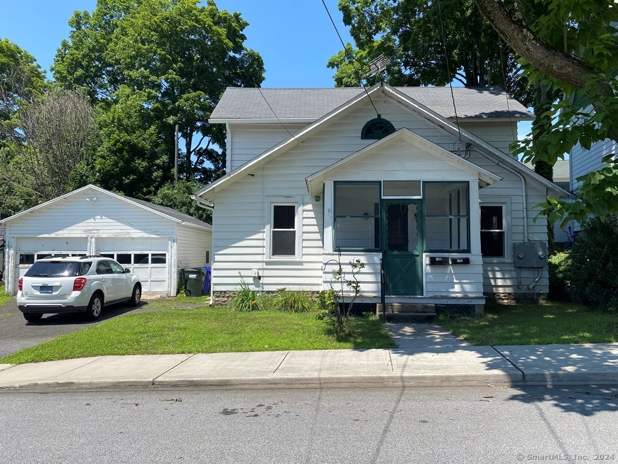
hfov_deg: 67.3
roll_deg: -0.1
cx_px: 309
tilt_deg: +4.1
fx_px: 464
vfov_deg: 53.1
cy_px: 232
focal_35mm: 26
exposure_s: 1/2268
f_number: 1.8
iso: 32
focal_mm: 4.25
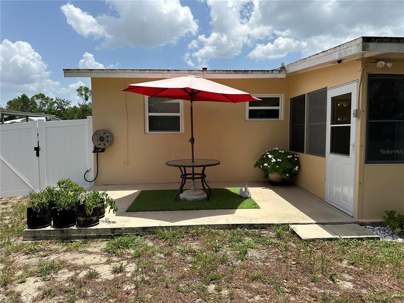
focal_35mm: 24
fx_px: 280
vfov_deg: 56.8
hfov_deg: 71.6
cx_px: 202
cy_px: 152
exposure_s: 1/4545
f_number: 1.78
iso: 80
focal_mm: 6.86
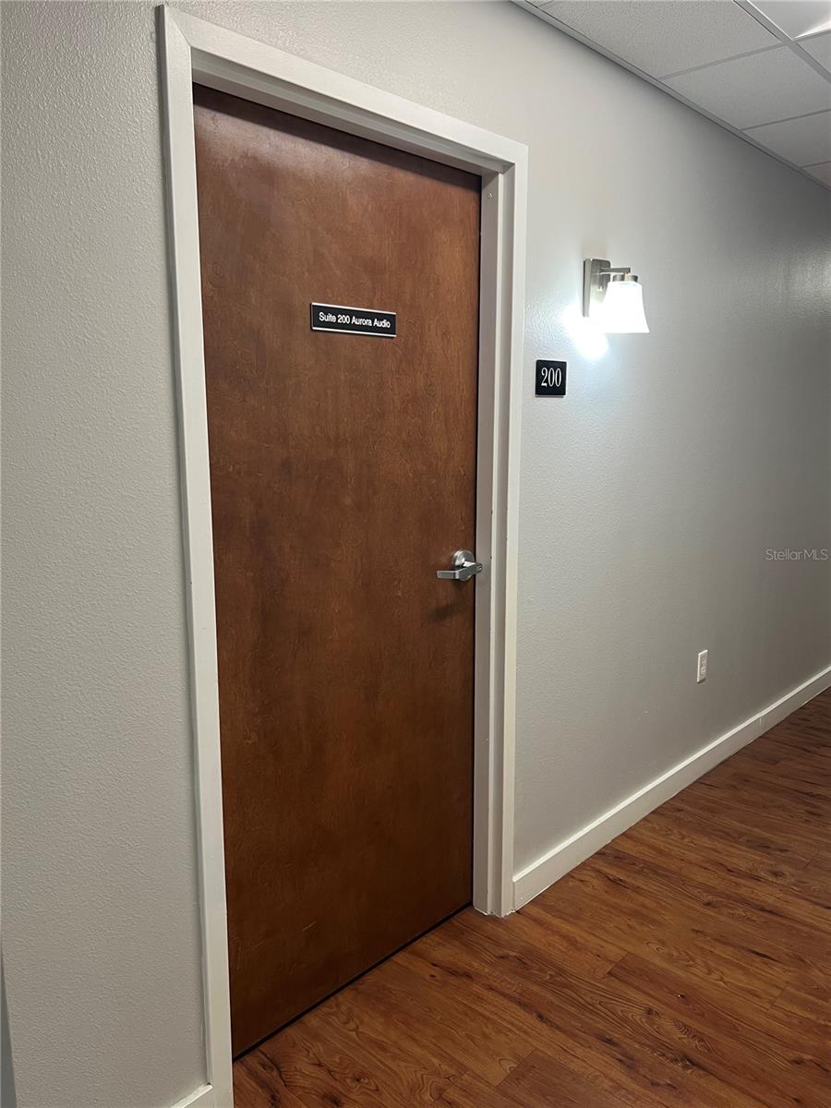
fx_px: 832
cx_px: 416
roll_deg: -0.2
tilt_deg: -9.3
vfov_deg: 67.3
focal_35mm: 26
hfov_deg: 53.1
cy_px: 554
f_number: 1.5
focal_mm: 5.7
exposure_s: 1/60
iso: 80
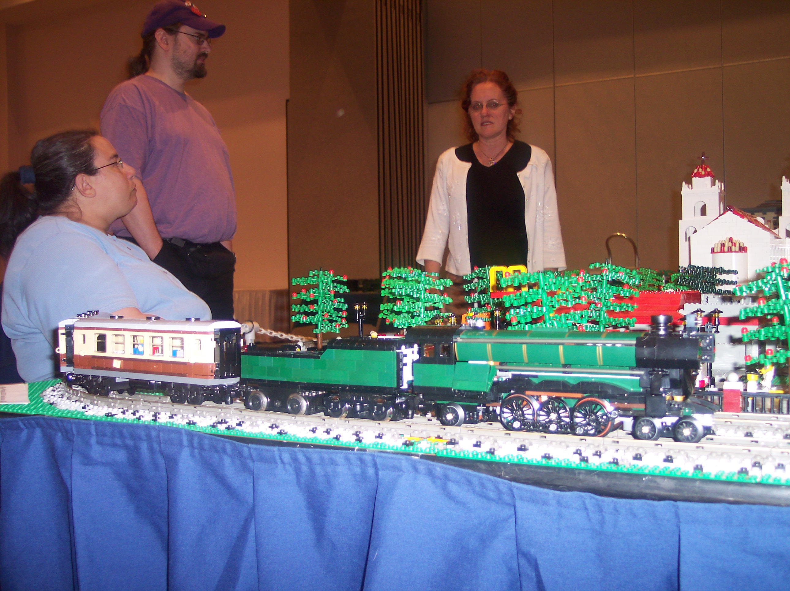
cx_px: 395
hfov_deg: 49.0
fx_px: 867
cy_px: 296
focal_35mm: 38
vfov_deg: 37.7
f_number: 2.8
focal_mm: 8
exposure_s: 1/30
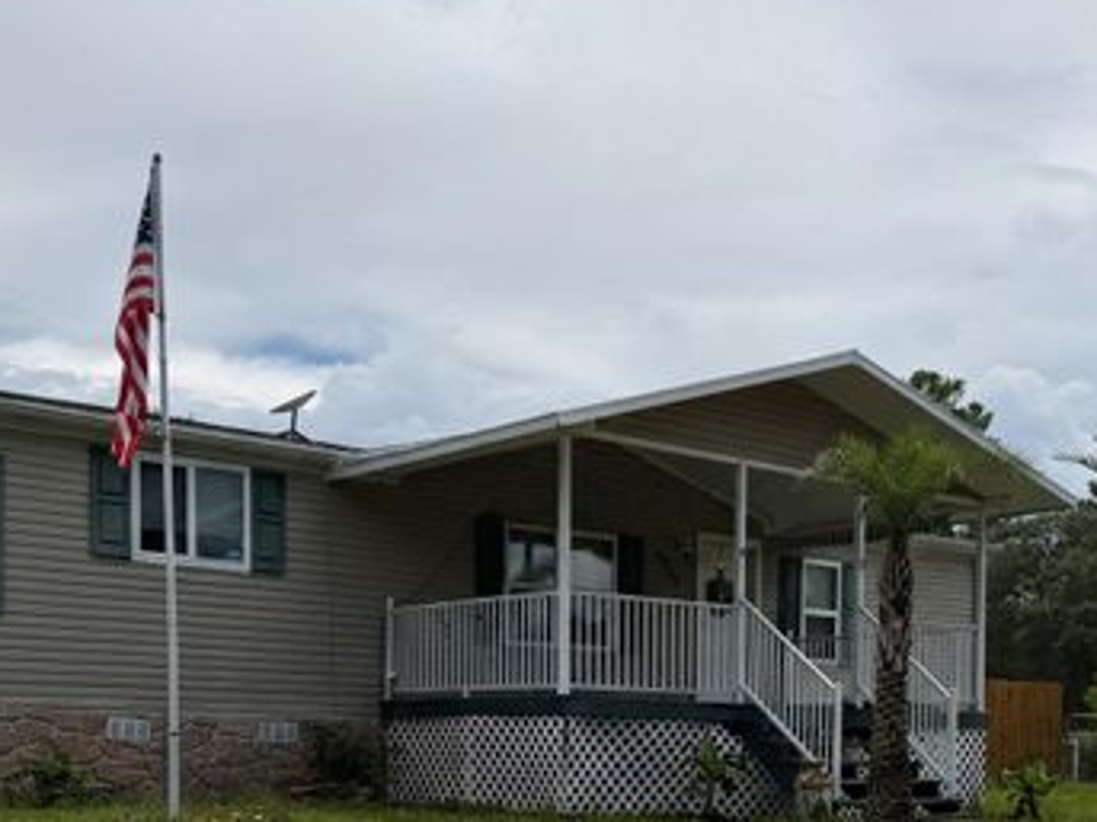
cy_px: 504
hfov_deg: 52.6
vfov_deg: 40.4
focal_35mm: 35
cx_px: 579
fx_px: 1109
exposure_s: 1/10309
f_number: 1.78
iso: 80
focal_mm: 6.76
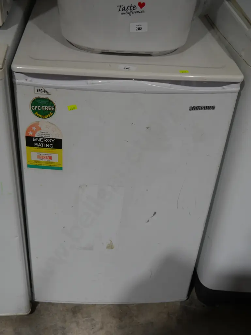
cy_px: 168
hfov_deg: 32.9
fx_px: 425
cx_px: 126
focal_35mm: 44
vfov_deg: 42.9
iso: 200
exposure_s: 1/60
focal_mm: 22
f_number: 4.7
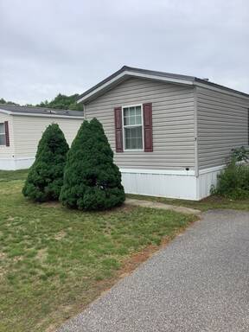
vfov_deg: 58.4
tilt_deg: -3.7
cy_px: 166
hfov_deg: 45.4
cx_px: 124
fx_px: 297
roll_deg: -0.3
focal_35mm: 31
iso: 25
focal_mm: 3.3
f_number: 2.4
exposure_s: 1/858
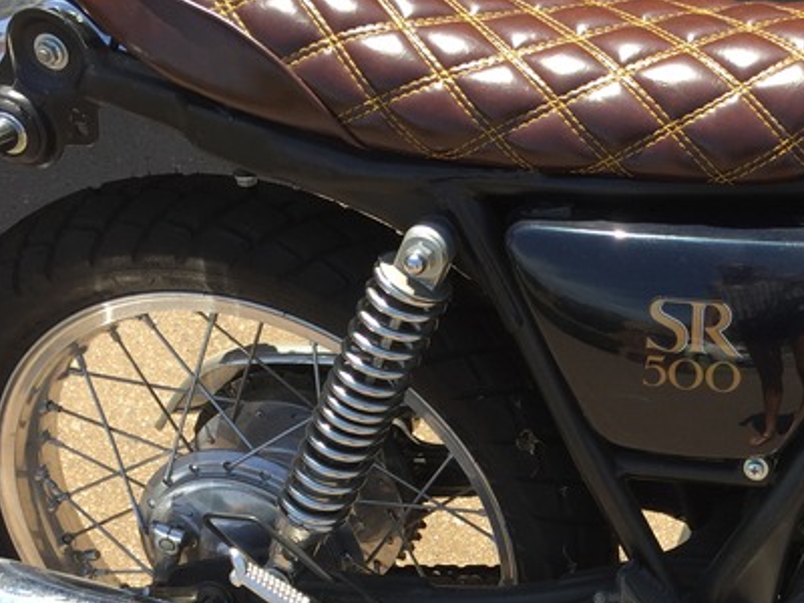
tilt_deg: -47.8
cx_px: 706
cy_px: 569
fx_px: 1347
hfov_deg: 31.8
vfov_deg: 24.3
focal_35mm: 58
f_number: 2.2
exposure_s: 1/659
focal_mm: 4.15
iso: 32
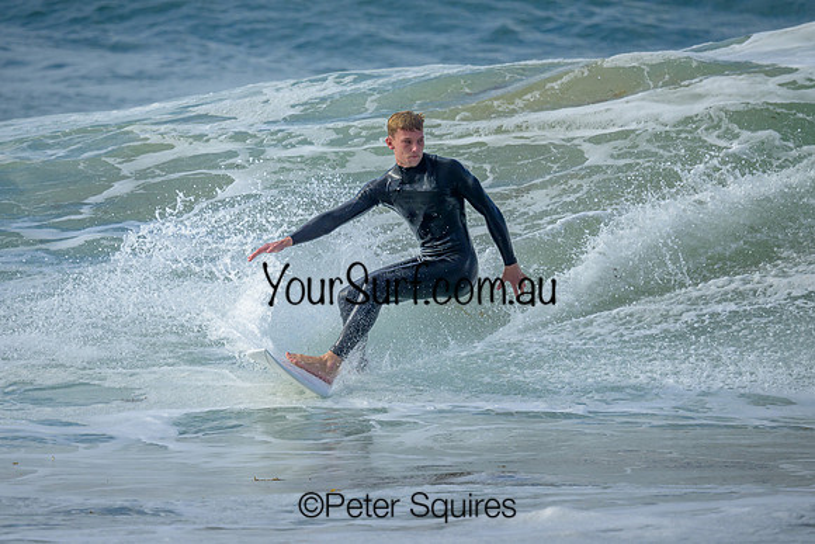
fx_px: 24833
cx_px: 292
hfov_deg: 1.9
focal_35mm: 1097
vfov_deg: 1.3
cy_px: 237
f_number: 6.3
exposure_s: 1/2000
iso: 320
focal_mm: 800
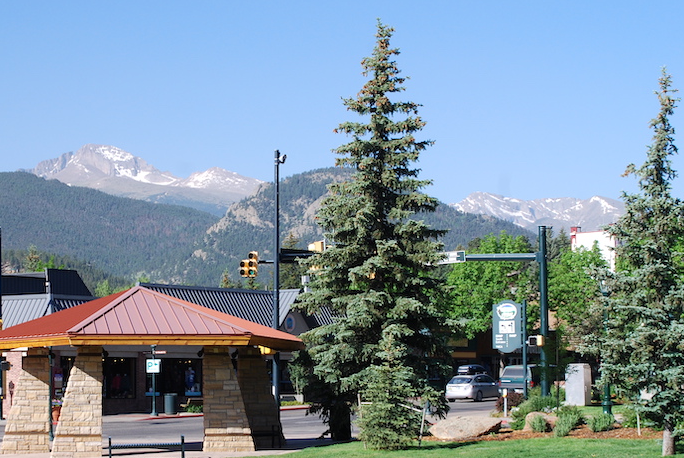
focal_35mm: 101
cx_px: 223
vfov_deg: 13.6
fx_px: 1921
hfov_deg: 20.1
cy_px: 296
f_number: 9
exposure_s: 1/100
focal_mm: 48
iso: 200
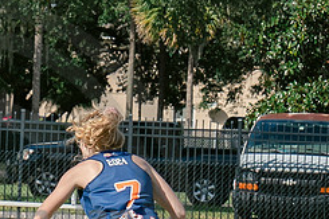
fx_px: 4228
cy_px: 237
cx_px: -59
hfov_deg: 4.4
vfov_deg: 3.0
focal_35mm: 463
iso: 250
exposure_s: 1/1000
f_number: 5.6
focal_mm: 70
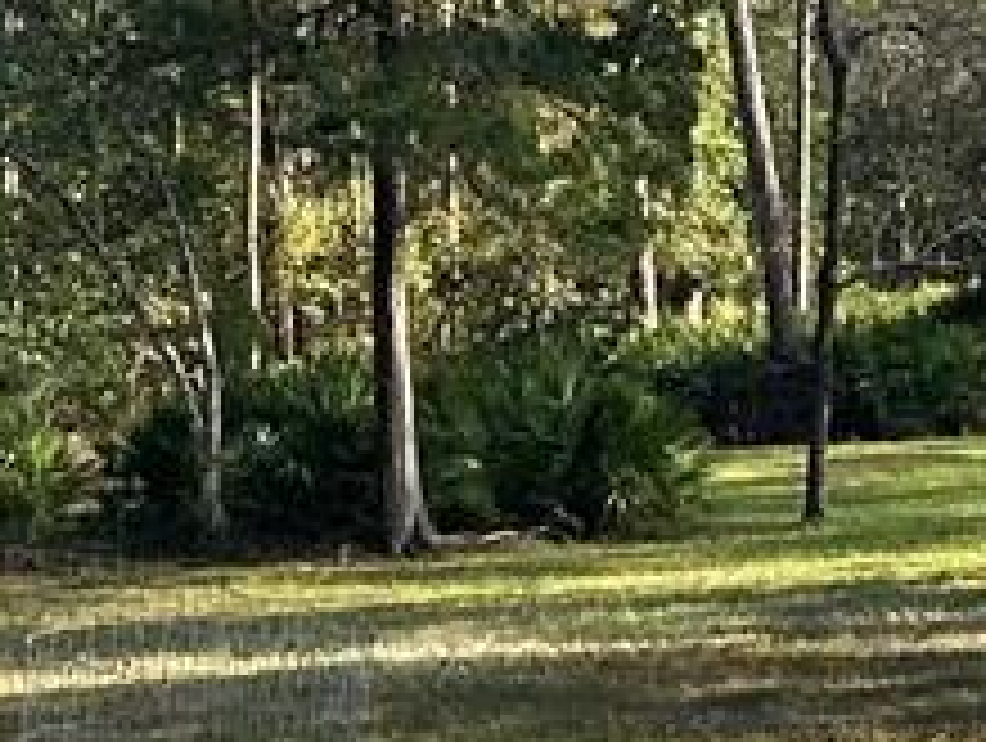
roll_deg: +2.2
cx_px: 1977
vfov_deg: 8.5
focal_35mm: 175
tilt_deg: +0.2
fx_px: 4993
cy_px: 216
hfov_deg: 10.4
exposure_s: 1/1412
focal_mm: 6.86
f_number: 1.78
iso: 80
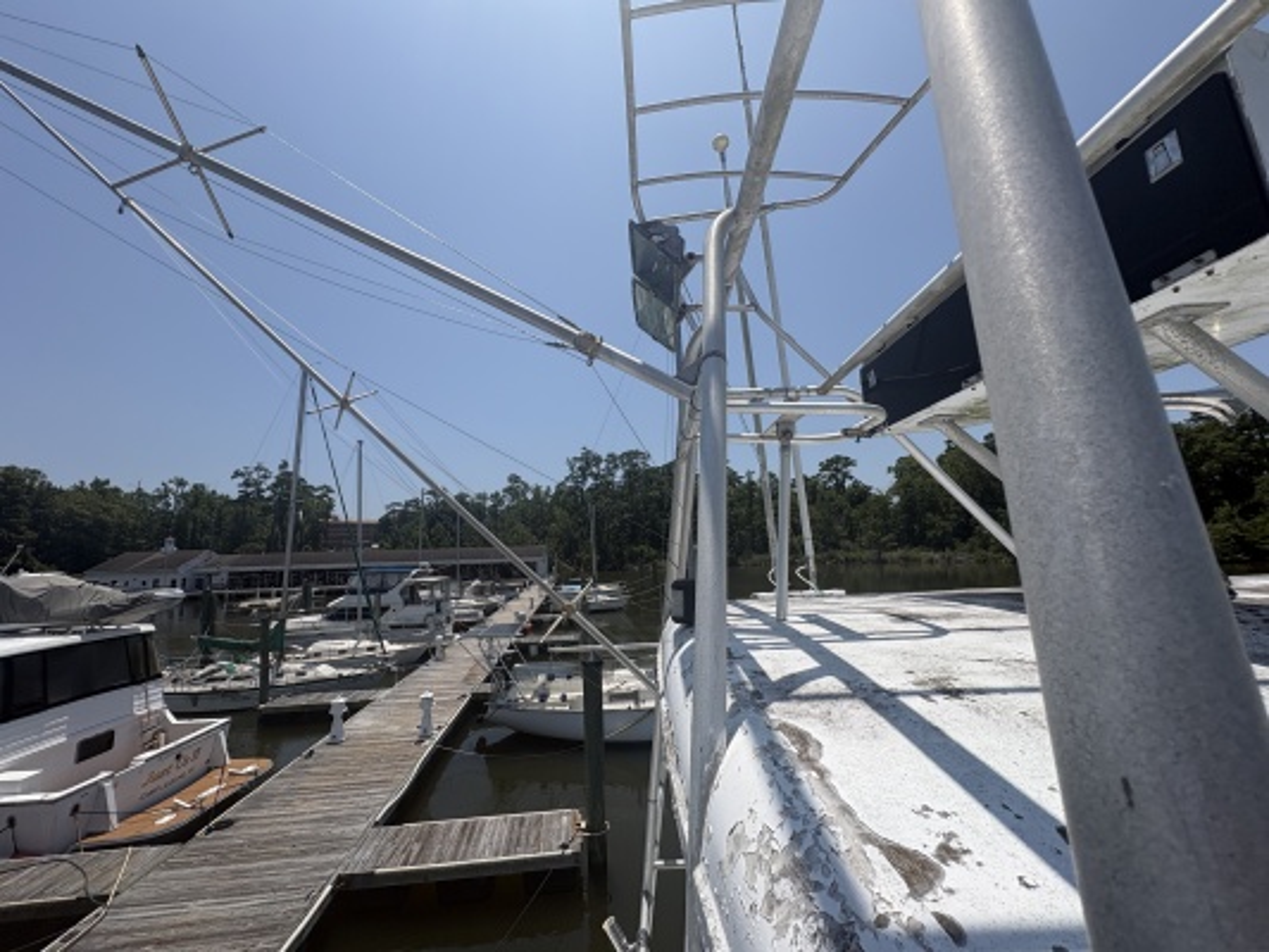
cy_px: 476
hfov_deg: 102.1
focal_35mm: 14
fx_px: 513
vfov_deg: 85.7
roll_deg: +2.8
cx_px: 634
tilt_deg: +8.7
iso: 50
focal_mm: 2.22
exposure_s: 1/3390
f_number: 2.2
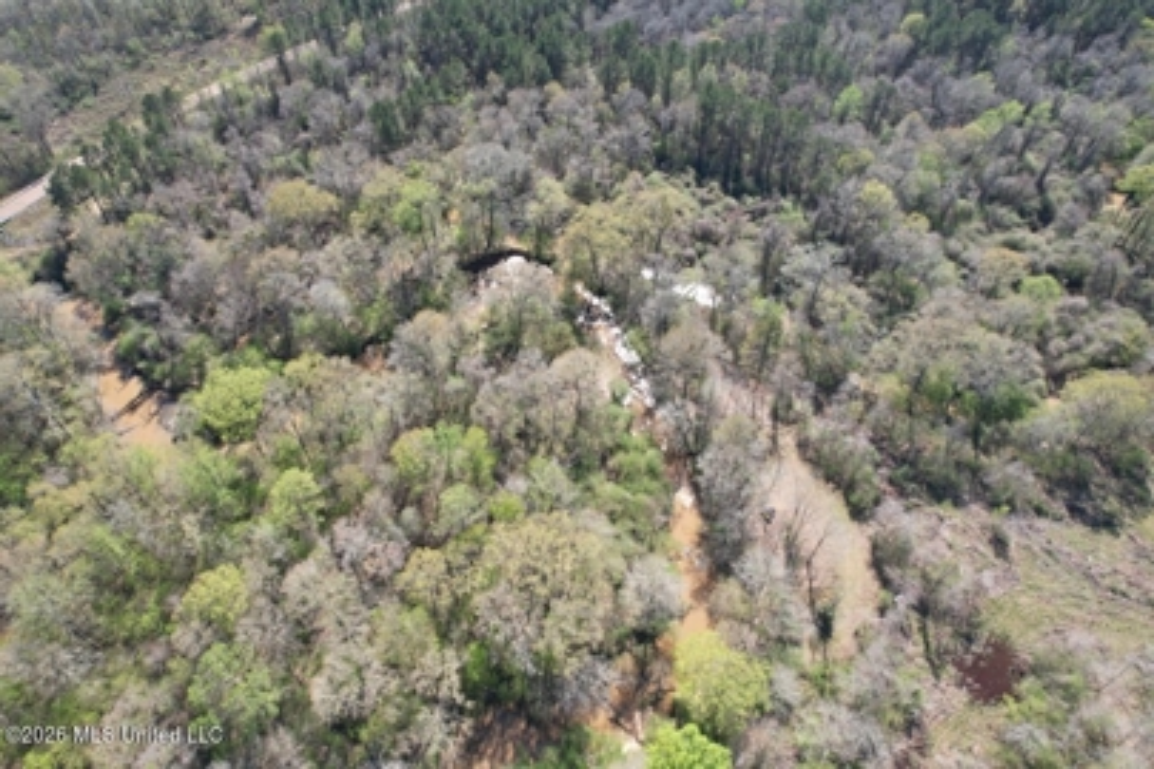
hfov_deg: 78.6
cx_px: 577
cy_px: 384
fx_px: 705
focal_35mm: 22
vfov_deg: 57.2
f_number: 2.8
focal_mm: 8.38
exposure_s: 1/640
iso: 110
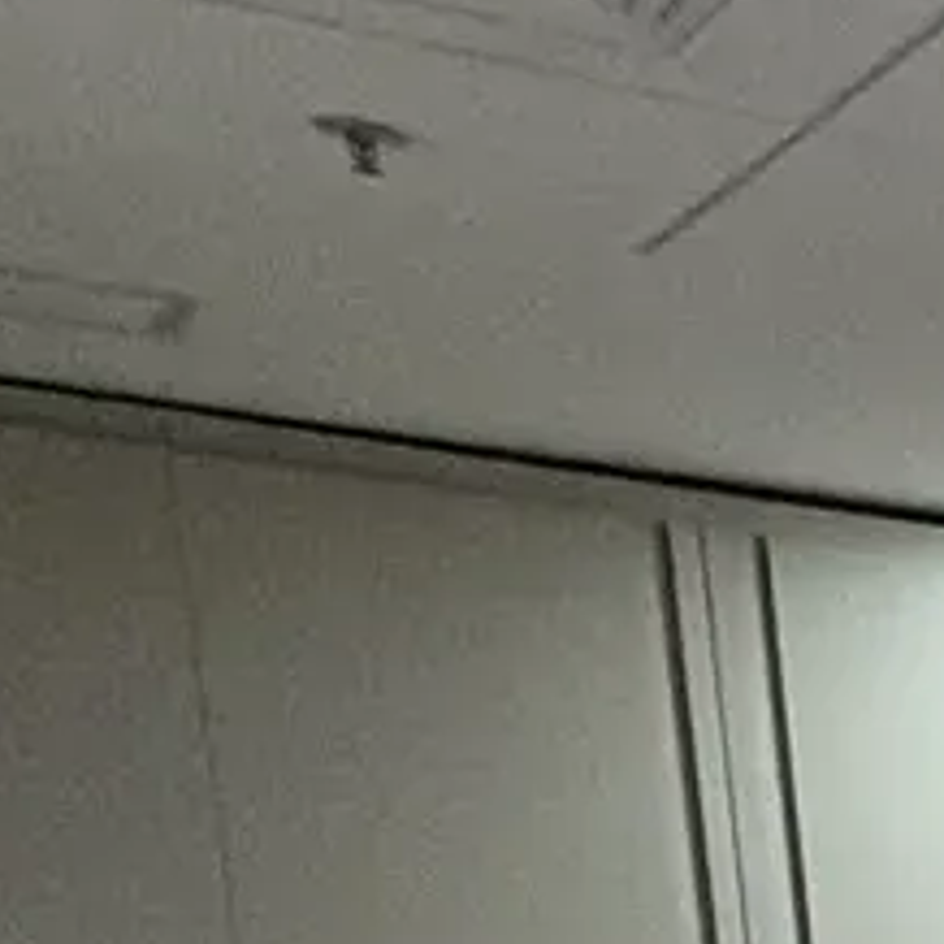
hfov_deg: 10.0
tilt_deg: -11.3
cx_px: 3018
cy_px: 2044
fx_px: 3579
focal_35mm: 116
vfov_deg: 12.6
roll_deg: -0.2
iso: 320
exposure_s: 1/60
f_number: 2.2
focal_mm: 2.22
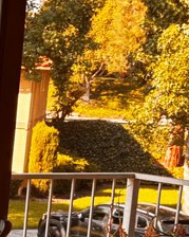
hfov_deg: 11.8
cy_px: 221
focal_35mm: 116
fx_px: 812
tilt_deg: -10.0
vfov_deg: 16.3
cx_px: -199
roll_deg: -2.7
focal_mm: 5.96
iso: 32
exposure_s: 1/132
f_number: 1.6
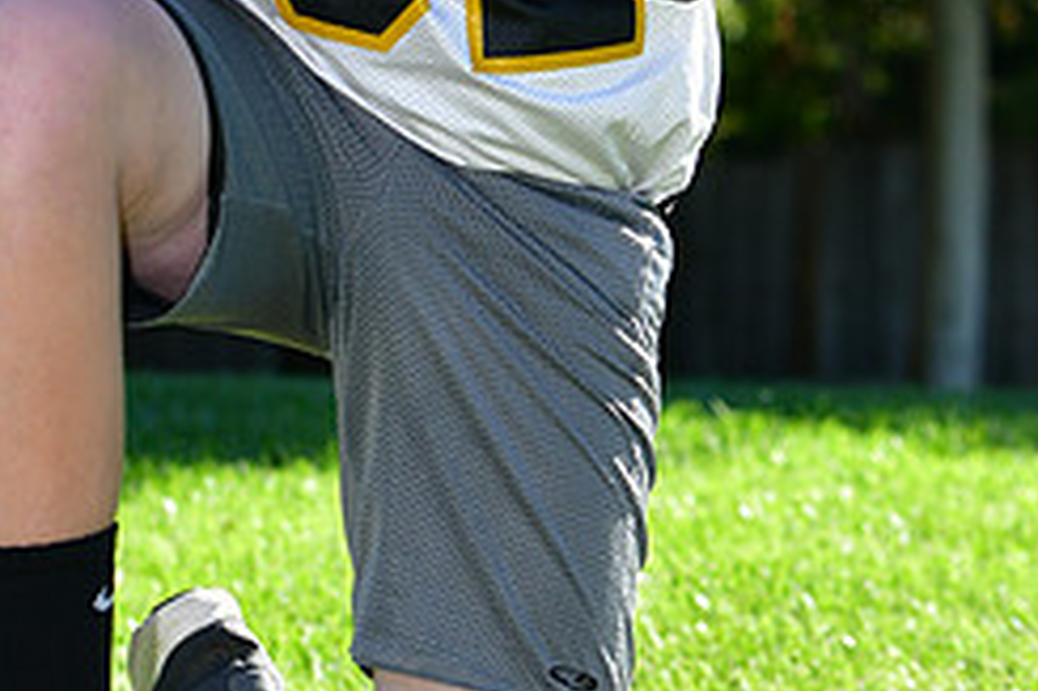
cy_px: -242
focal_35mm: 266
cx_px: 362
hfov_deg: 7.7
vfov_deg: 5.1
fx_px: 7670
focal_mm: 75
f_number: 4.5
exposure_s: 1/1000
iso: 400
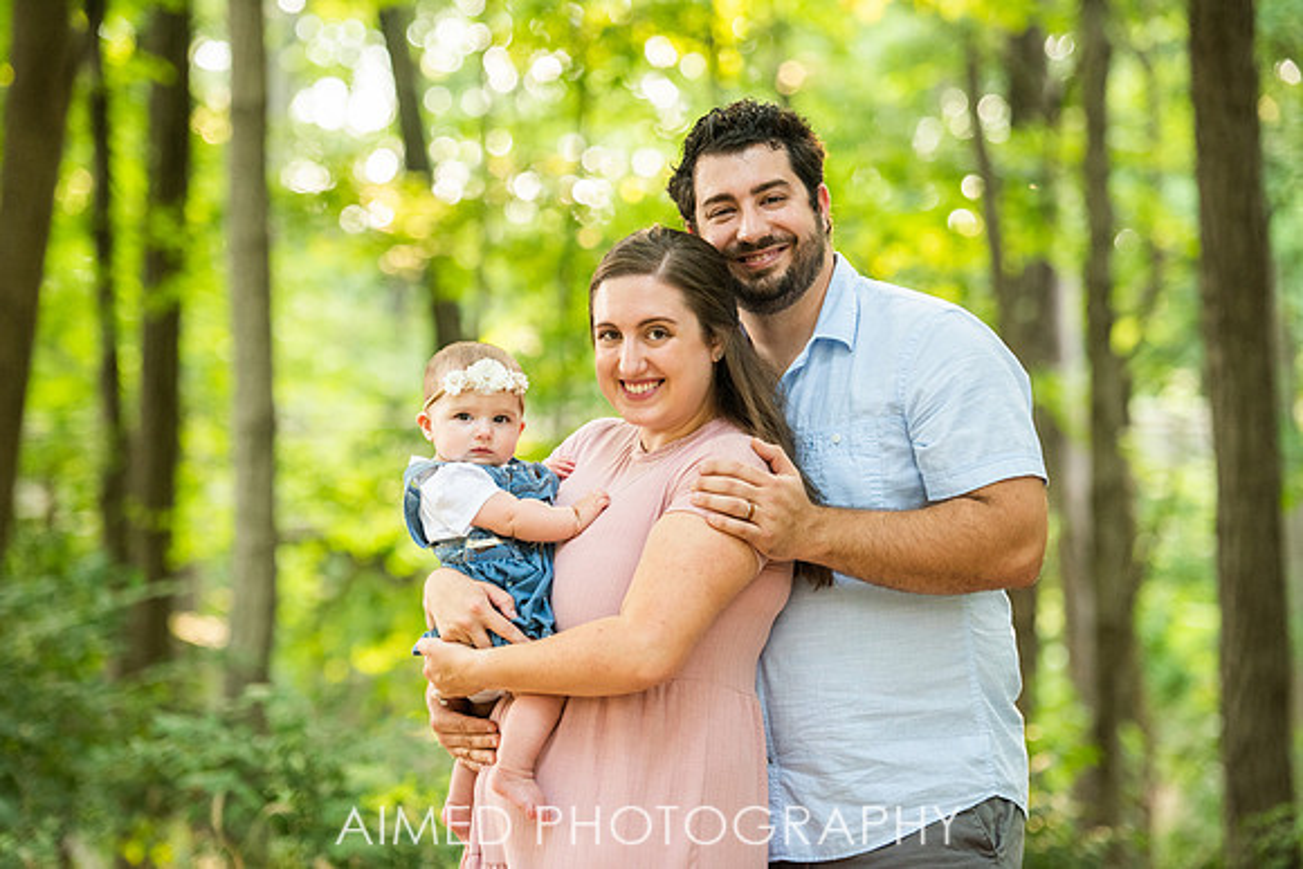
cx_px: 652
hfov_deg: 17.4
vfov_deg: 11.6
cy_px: 434
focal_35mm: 118
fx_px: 4263
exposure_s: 1/200
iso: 1250
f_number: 2.8
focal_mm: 116
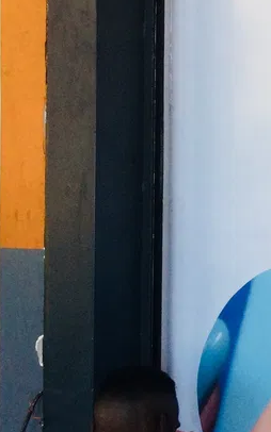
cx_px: 647
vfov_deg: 21.4
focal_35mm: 97
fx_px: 1145
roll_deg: -0.7
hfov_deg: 11.3
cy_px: 157
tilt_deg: -2.8
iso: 32
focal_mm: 4.15
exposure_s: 1/221
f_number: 2.2
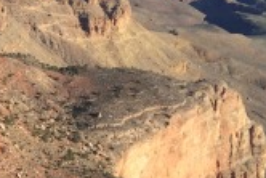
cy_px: 103
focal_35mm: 145
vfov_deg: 9.5
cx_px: -280
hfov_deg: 12.3
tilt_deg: -21.2
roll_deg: +0.2
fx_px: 1072
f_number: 2.2
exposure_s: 1/1466
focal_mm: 4.15
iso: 32
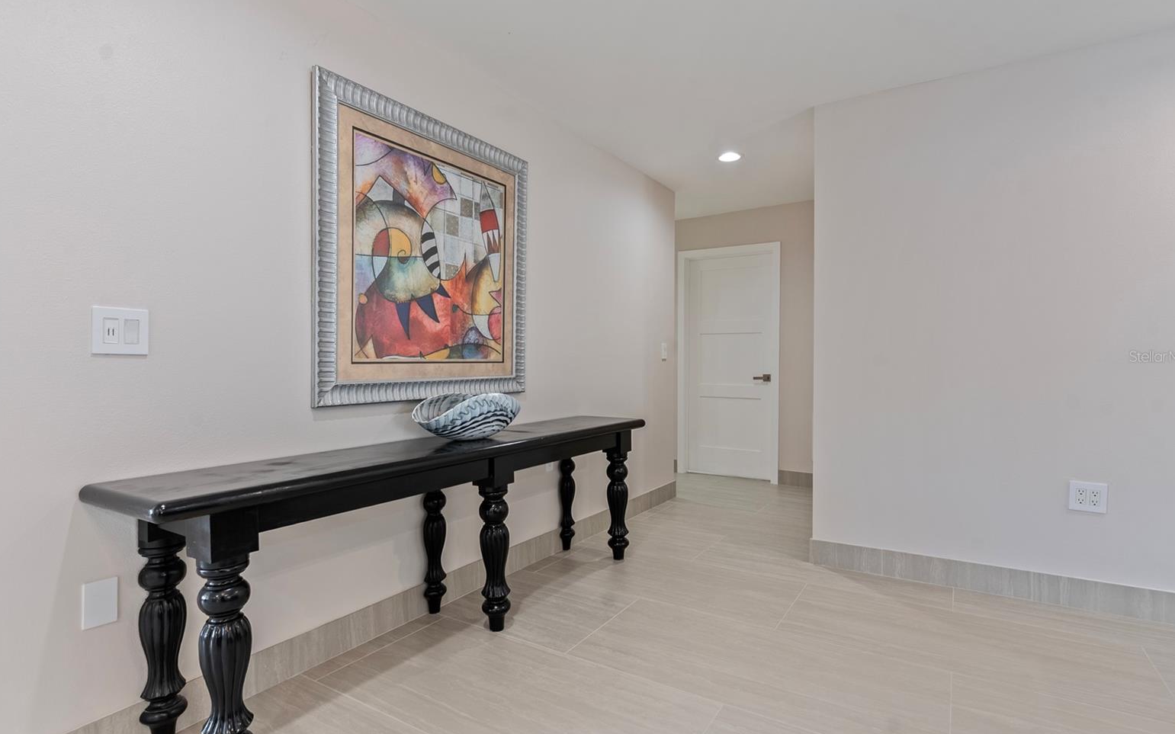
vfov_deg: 65.0
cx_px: 587
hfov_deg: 91.1
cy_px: 356
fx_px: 576
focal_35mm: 18
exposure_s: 1/1.67
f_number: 8
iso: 100
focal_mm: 17
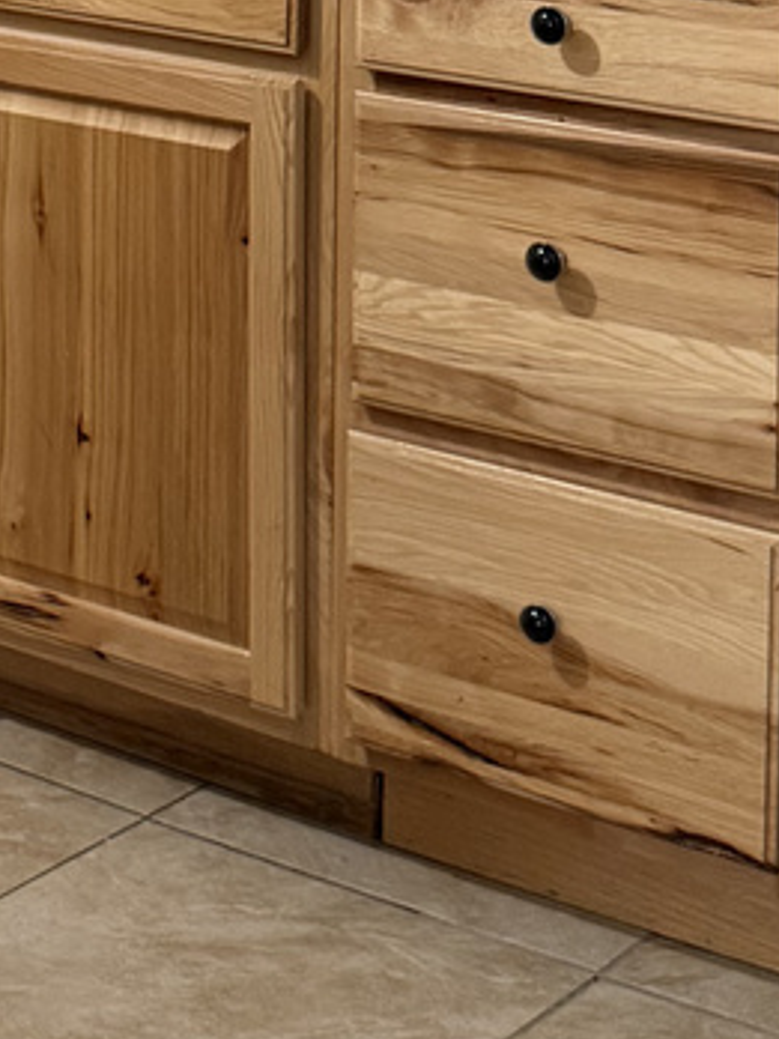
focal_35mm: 106
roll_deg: -1.2
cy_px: -269
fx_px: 3181
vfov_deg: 17.5
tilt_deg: -5.2
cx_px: -194
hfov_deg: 13.5
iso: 400
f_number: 1.78
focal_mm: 6.76
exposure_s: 1/60
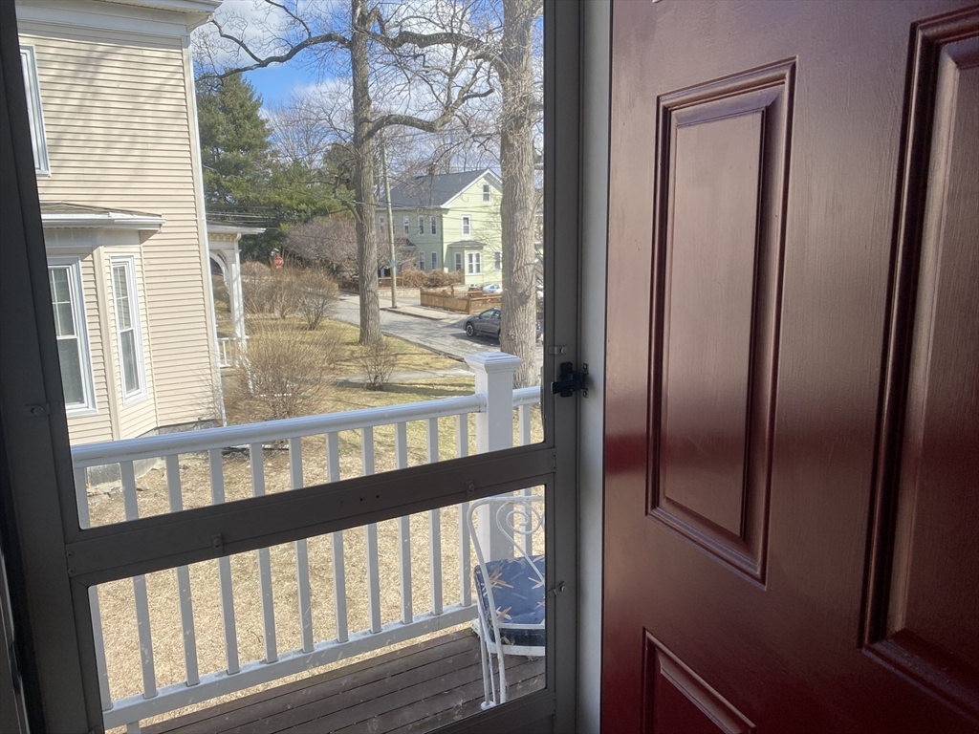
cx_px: 490
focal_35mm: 26
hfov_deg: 67.3
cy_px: 367
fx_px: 735
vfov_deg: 53.1
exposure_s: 1/1147
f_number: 1.8
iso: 32
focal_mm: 4.25
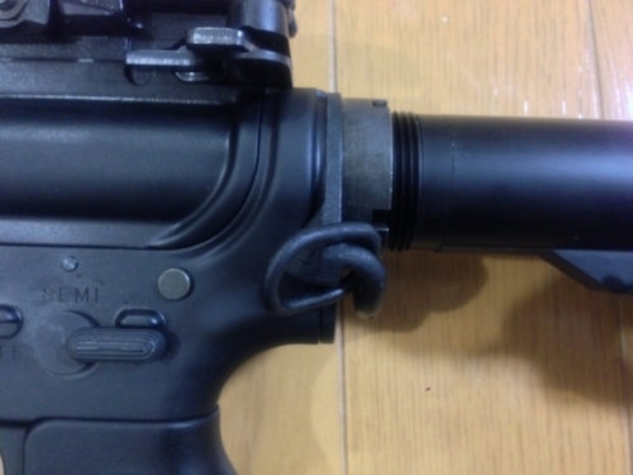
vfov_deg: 42.9
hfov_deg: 55.4
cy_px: 238
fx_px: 603
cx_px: 316
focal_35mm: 33
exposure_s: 1/15
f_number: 2.4
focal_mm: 4.12
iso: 640
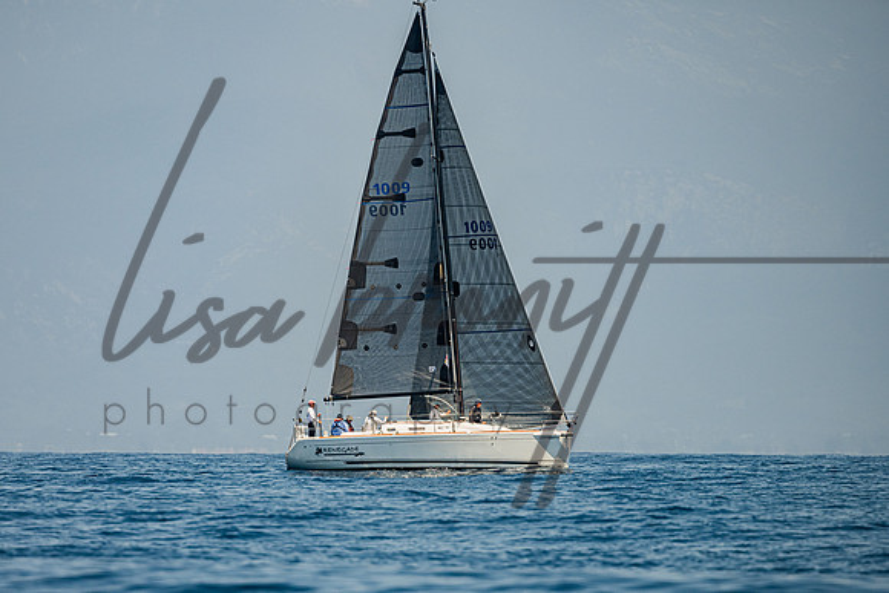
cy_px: 352
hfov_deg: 4.2
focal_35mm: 486
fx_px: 12014
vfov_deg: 2.8
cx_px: 352
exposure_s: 1/2000
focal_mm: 400
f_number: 7.1
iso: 400
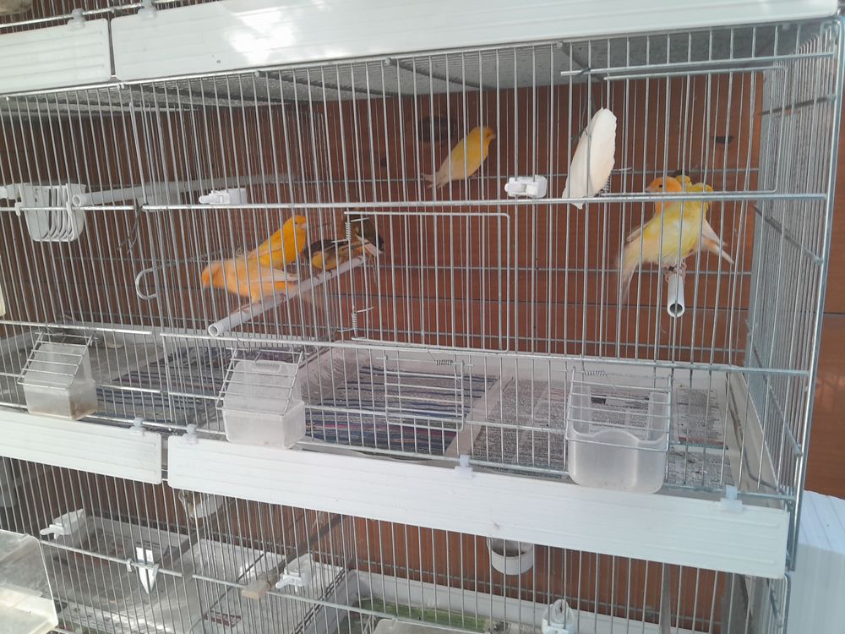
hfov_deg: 67.3
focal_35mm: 26
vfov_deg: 53.1
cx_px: 422
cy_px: 317
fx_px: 635
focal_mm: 3.98
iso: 80
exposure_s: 1/50
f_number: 1.8
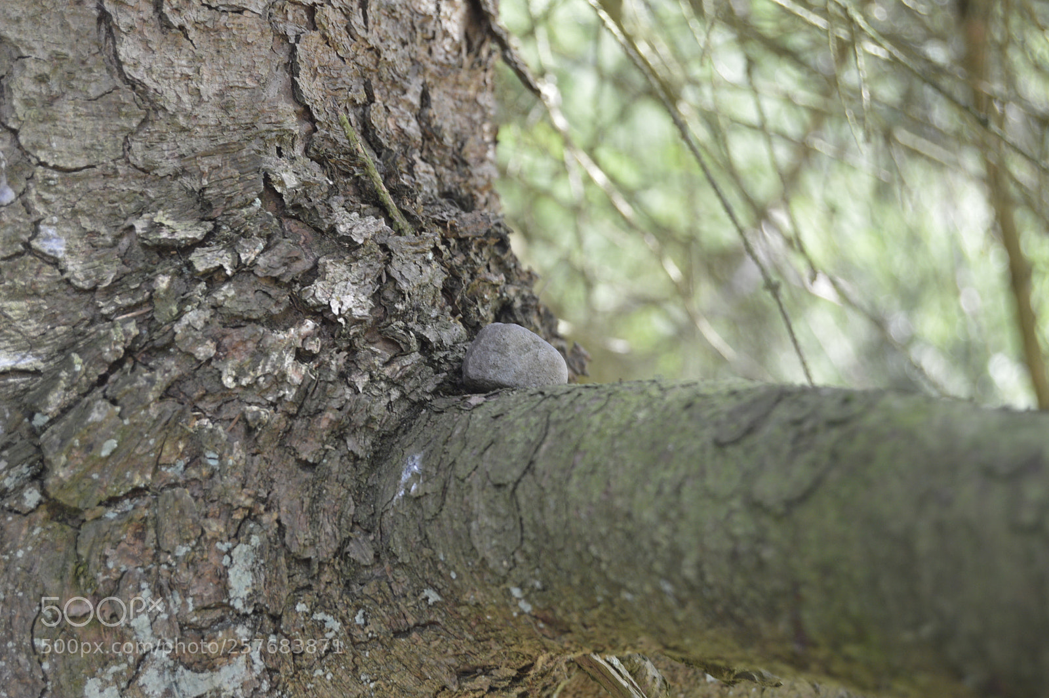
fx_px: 2402
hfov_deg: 24.6
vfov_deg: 16.5
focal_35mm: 82
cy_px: 349
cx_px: 524
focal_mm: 55
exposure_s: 1/80
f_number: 5.6
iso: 400
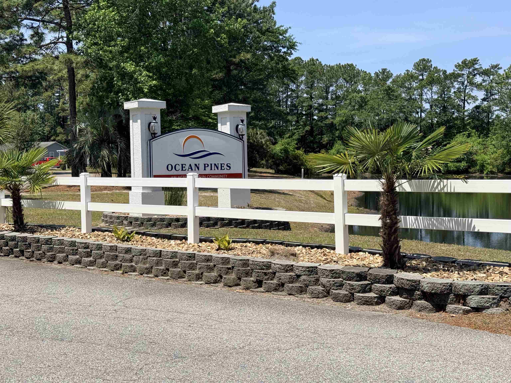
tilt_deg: -2.1
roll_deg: +0.5
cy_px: 192
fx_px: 709
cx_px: 256
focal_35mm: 48
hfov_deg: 39.7
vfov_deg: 30.3
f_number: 1.78
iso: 64
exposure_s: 1/4878
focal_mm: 6.76
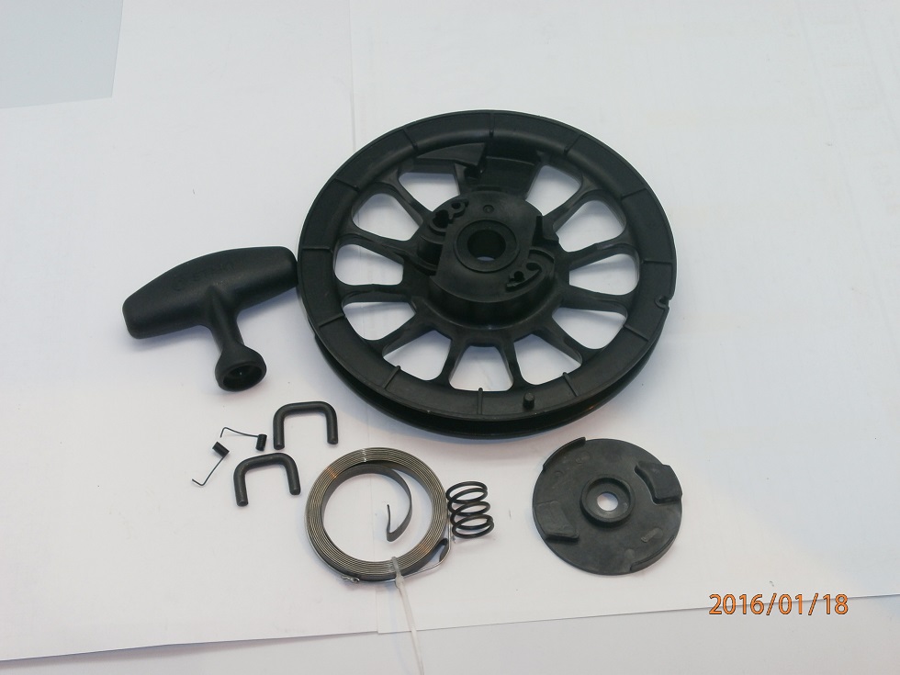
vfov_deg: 27.5
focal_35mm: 53
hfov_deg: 36.2
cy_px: 338
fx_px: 1378
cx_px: 450
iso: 100
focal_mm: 9.4
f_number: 4.1
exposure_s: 1/80
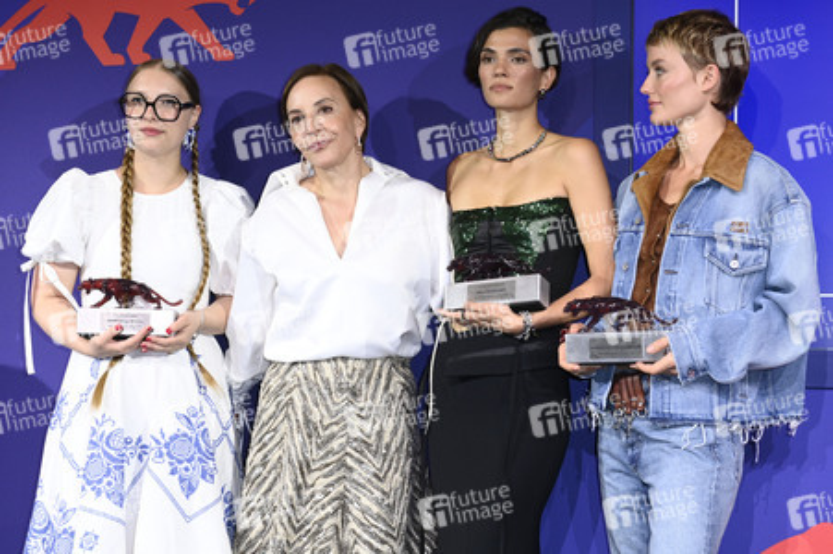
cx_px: 416
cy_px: 277
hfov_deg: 28.9
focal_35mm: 70
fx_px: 1618
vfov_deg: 19.4
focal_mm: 70
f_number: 5.6
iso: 1600
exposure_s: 1/200
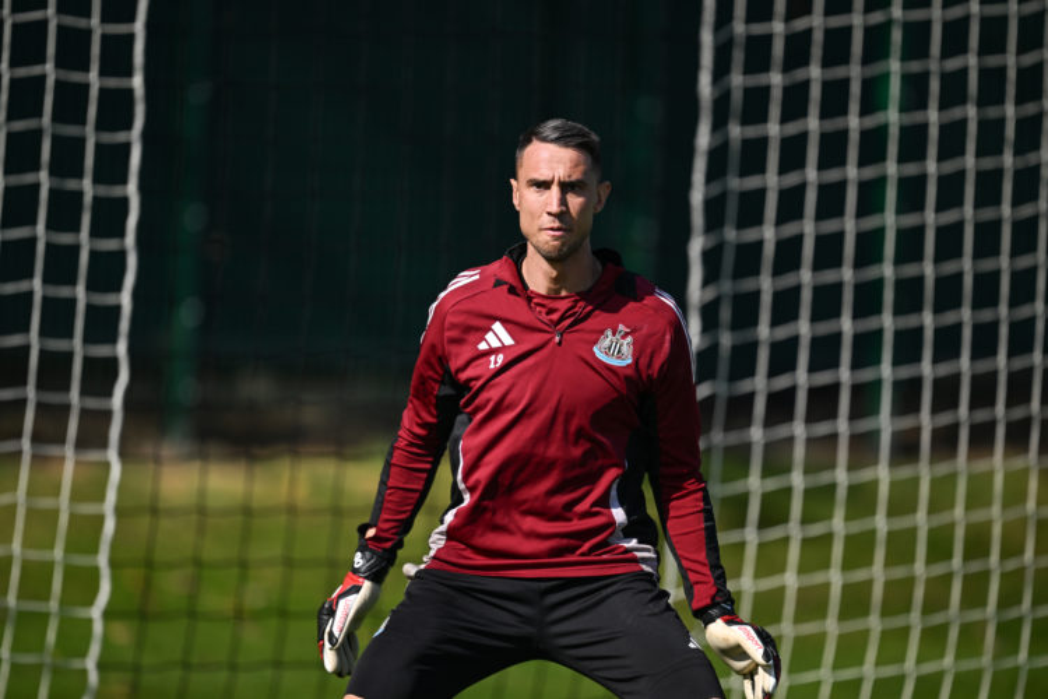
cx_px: 524
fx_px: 11644
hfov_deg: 5.2
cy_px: 350
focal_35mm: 400
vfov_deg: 3.4
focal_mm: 400
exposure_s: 1/4000
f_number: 2.8
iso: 160
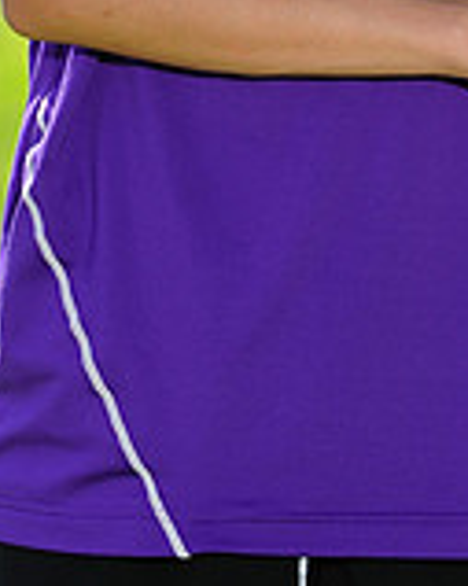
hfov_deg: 1.5
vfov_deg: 1.9
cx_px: 431
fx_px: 17764
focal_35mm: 1025
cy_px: -391
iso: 200
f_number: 11
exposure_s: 1/200
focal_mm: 300
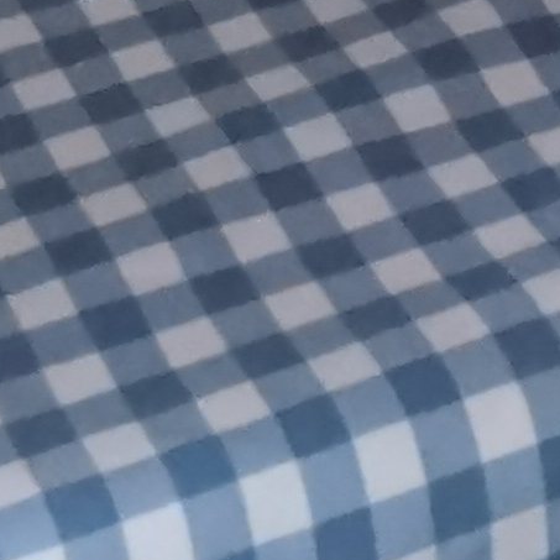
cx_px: 405
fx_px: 3825
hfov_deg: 8.4
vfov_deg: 7.4
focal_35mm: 209
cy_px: -1143
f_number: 1.8
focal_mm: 4.75
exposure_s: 1/30
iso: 800
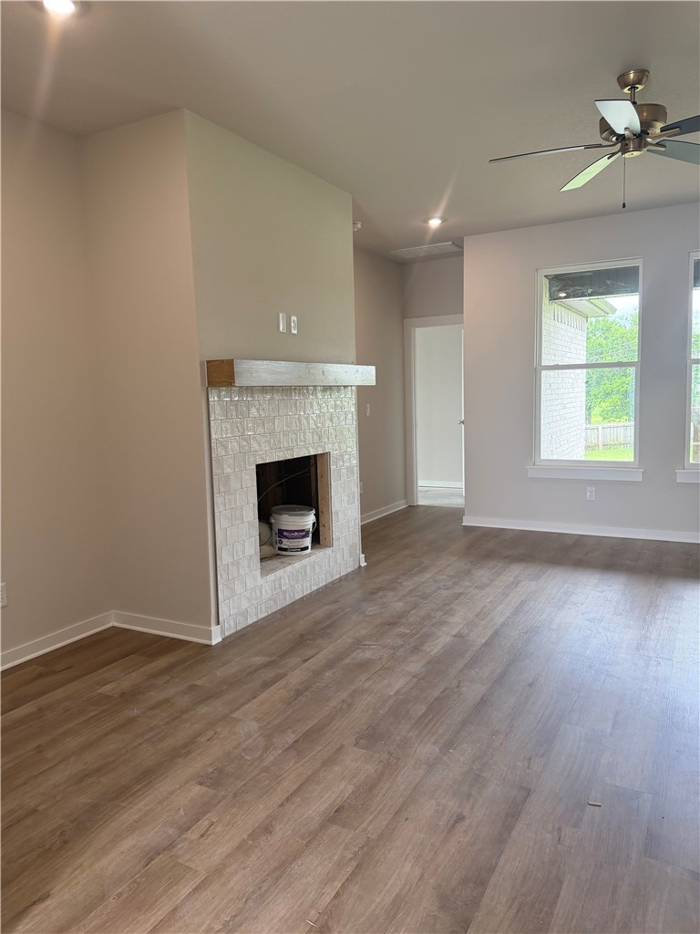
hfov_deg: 56.8
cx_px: 350
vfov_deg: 71.6
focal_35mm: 24
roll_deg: +1.6
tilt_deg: -6.3
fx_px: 647
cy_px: 467
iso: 200
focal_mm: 6.76
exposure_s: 1/158
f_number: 1.78
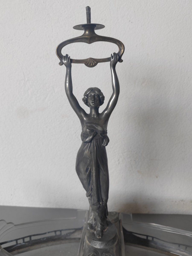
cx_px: 96
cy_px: 128
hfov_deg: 51.4
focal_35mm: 27
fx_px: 200
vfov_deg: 65.3
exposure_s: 1/100
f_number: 1.9
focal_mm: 5.52
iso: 250
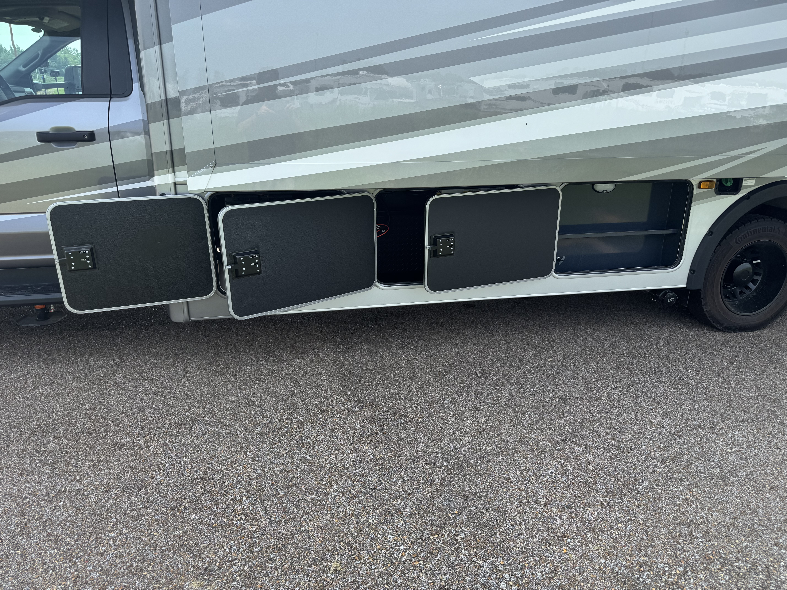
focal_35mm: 24
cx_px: 394
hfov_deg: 71.6
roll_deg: -2.2
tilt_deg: -16.5
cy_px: 295
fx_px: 546
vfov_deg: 56.8
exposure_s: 1/1425
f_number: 1.78
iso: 80
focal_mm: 6.76
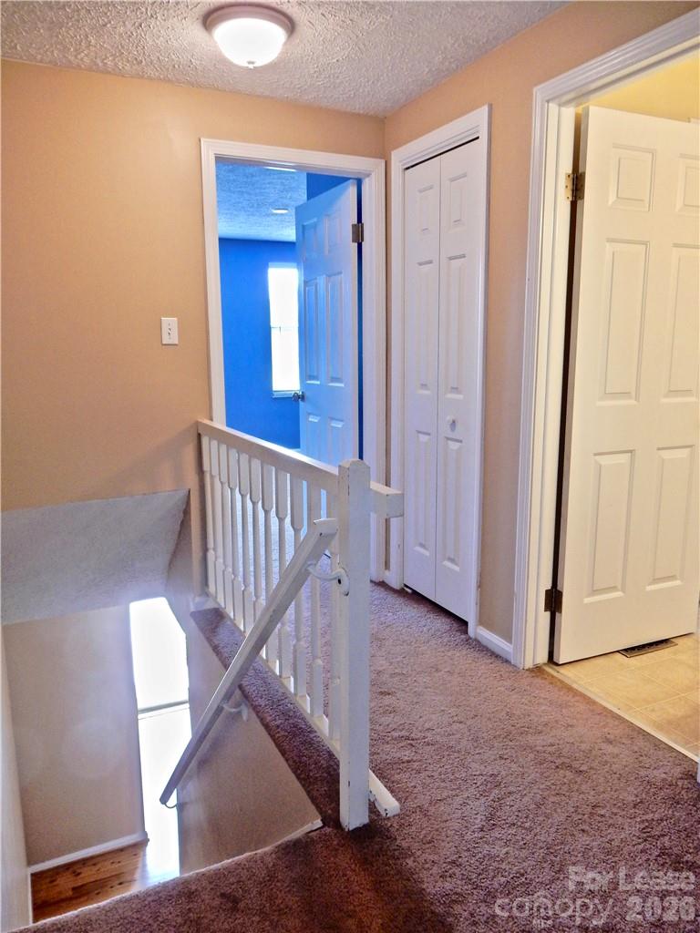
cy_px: 466
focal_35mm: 25
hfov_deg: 54.9
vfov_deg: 69.4
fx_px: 674
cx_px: 350
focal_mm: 4.5
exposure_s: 1/30
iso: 180
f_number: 3.7
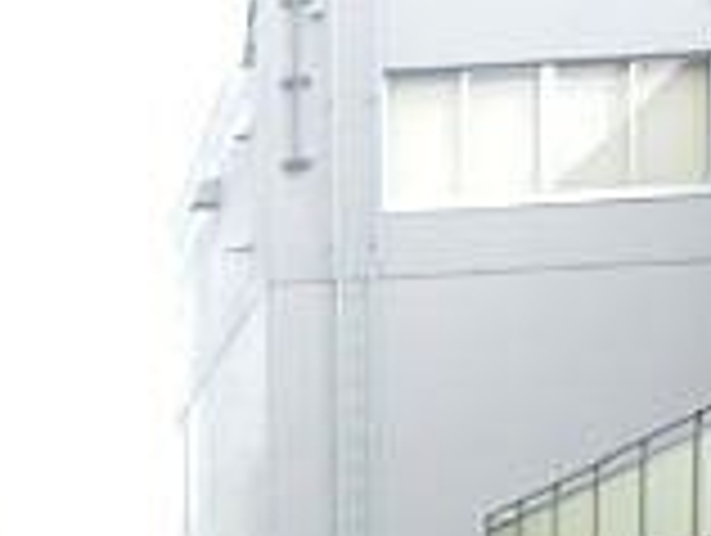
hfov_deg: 18.8
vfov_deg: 13.5
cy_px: 1000
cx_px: -212
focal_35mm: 97
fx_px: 1995
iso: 80
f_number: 3
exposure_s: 1/125
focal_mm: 4.2
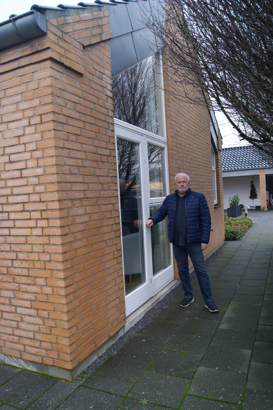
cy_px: 205
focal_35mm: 27
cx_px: 136
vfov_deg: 67.4
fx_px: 307
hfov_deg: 47.9
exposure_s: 1/40
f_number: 5
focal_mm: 18
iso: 100
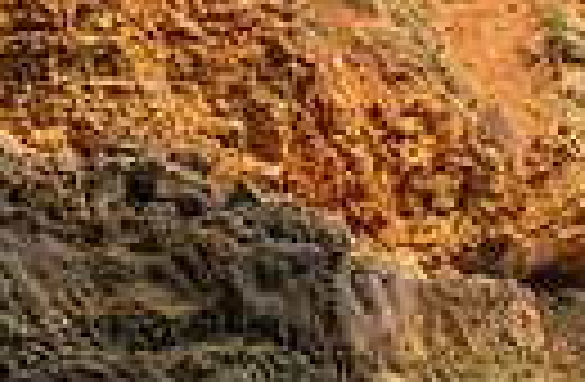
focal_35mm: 108
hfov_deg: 18.0
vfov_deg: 11.8
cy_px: -232
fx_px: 1745
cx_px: 720
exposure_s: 1/1250
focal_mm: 24
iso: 1000
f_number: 8
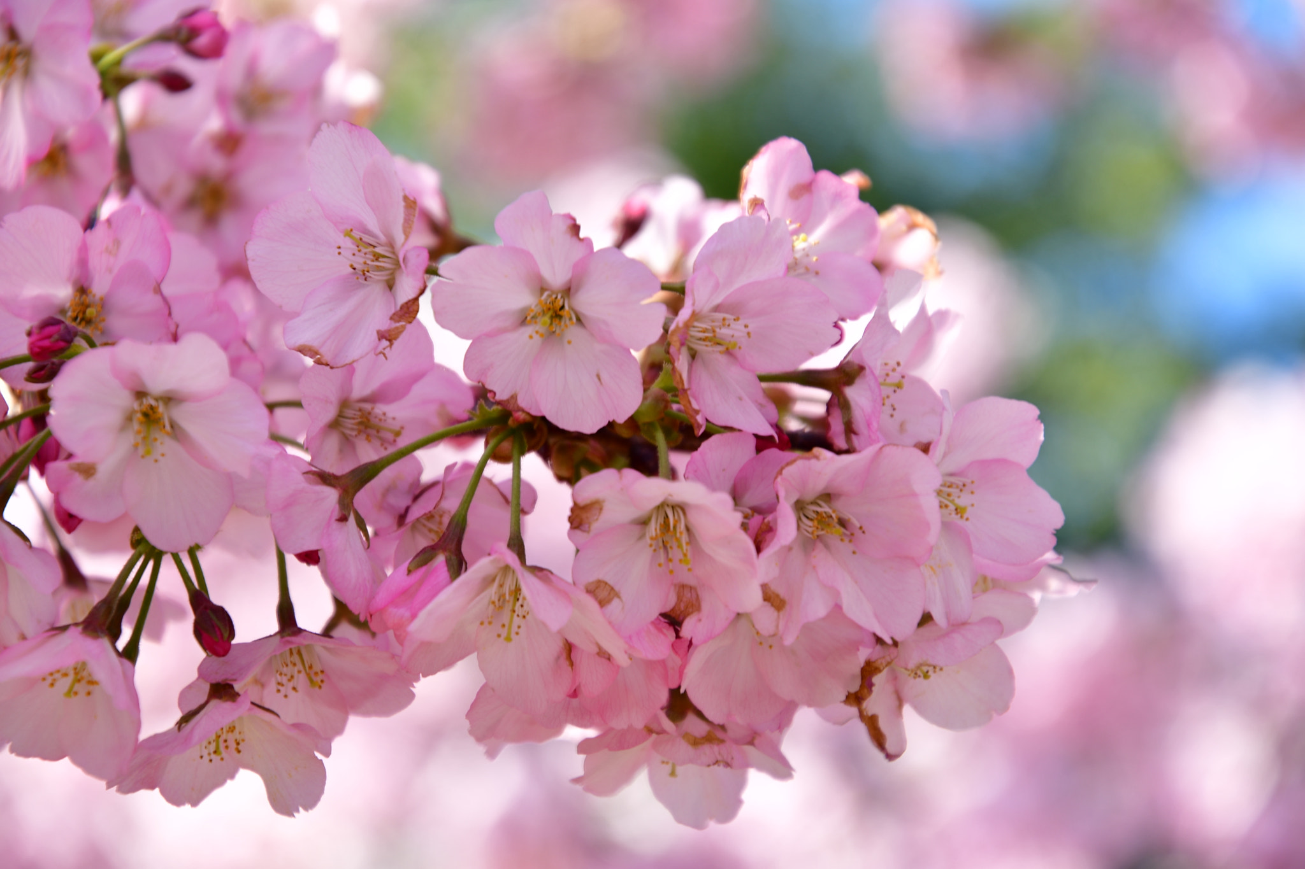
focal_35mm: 120
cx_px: 652
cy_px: 434
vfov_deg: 11.4
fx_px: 4349
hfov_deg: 17.1
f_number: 4.5
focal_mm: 80
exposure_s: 1/160
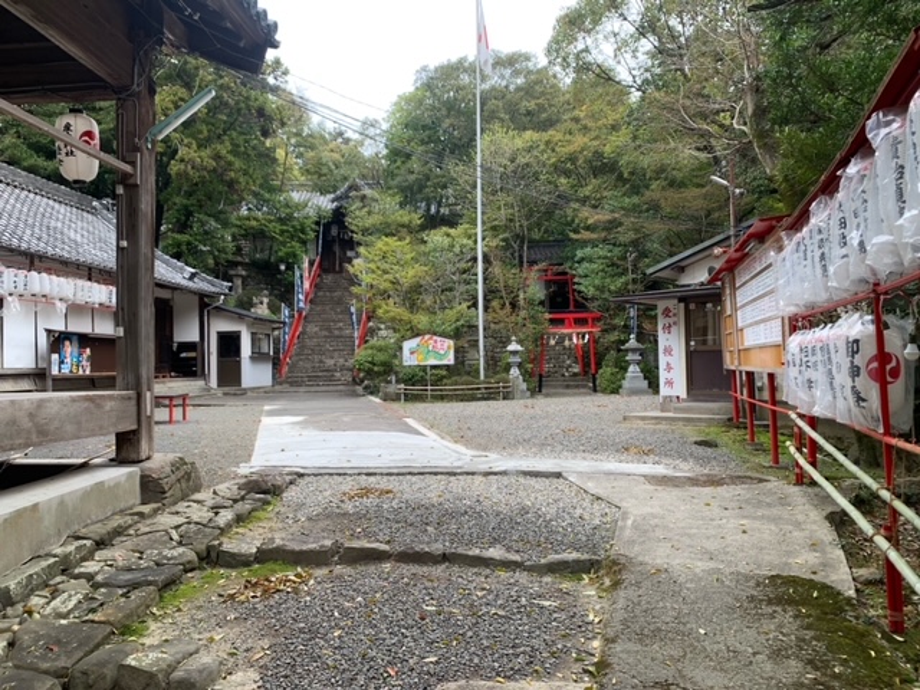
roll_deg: +0.8
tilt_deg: +3.2
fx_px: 691
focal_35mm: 26
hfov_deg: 67.3
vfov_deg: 53.1
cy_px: 345
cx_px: 460
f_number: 1.8
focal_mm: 4.25
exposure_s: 1/244
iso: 25
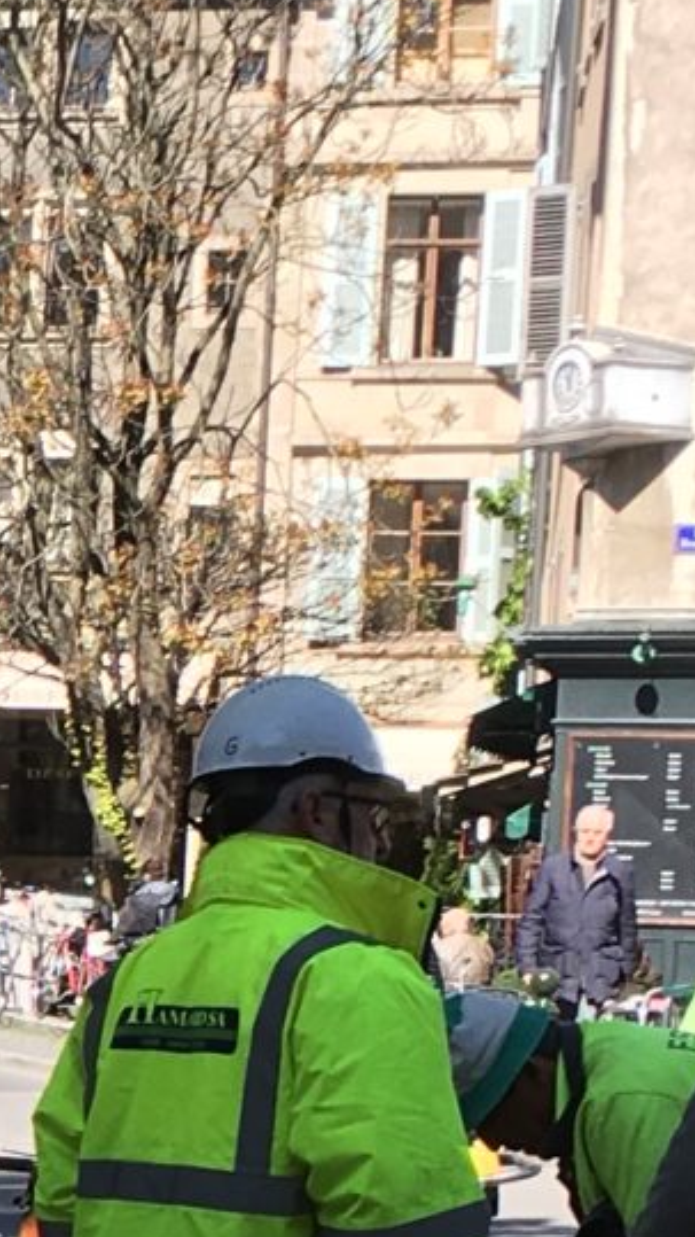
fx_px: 4917
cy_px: 1322
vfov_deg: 14.1
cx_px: -872
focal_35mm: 150
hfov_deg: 7.6
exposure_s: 1/601
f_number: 2.2
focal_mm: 4.15
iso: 25
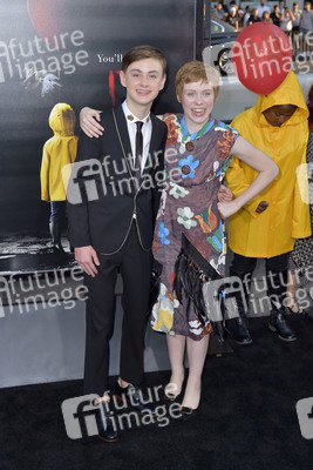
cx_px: 156
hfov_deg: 24.2
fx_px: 730
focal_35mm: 56
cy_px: 235
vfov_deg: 35.6
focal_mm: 56
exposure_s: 1/250
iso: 640
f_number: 6.3
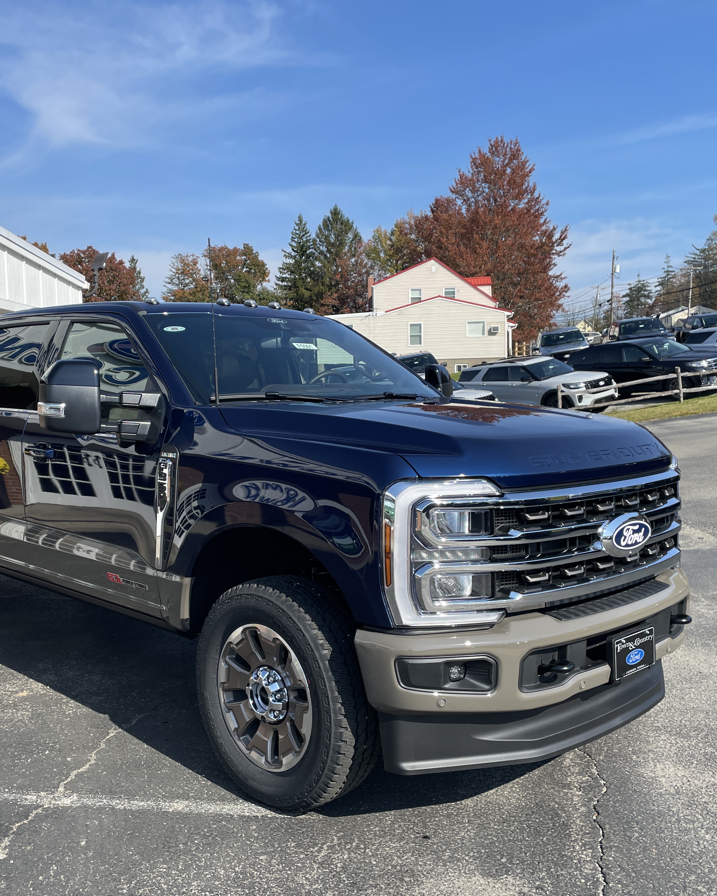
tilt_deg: -2.9
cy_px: 448
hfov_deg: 43.2
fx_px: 902
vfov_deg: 52.8
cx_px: 289
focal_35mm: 34
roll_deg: +2.5
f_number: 1.6
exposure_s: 1/2618
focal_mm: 4.2
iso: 32
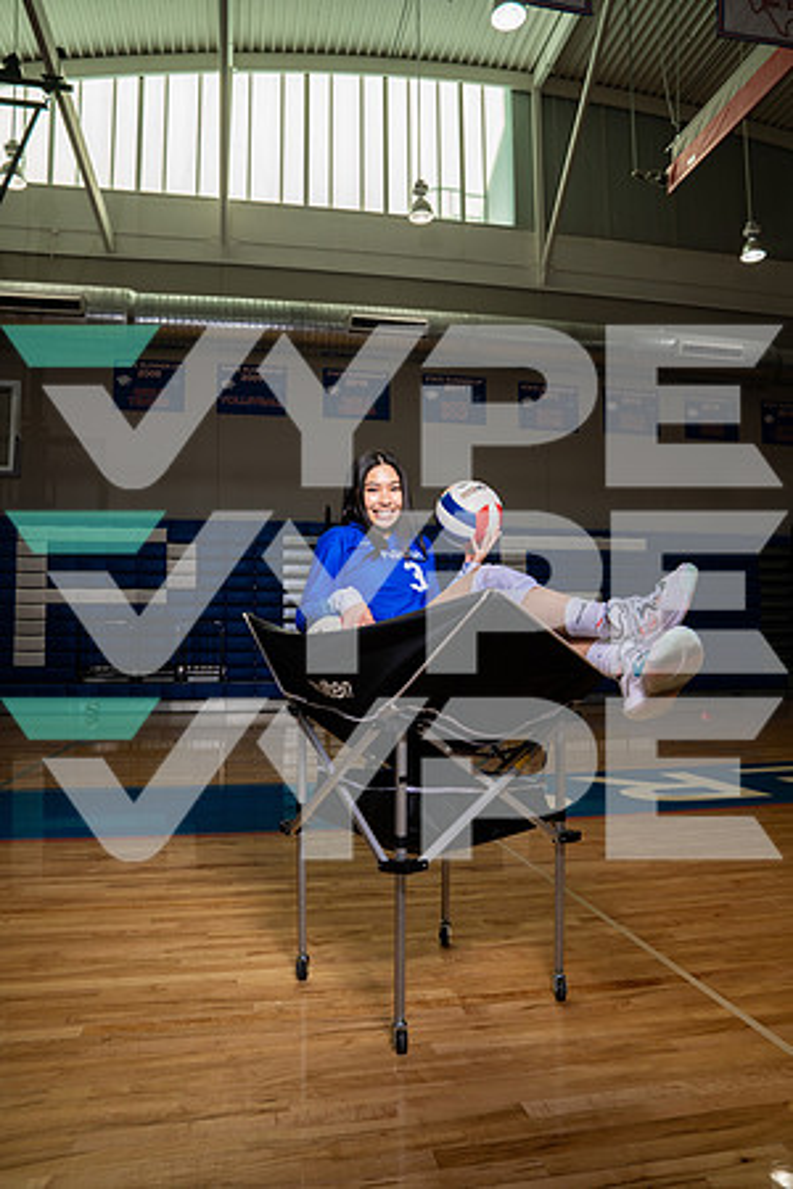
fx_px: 793
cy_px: 594
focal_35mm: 24
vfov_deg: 73.7
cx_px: 396
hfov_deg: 53.1
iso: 400
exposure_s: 1/250
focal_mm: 24
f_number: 8
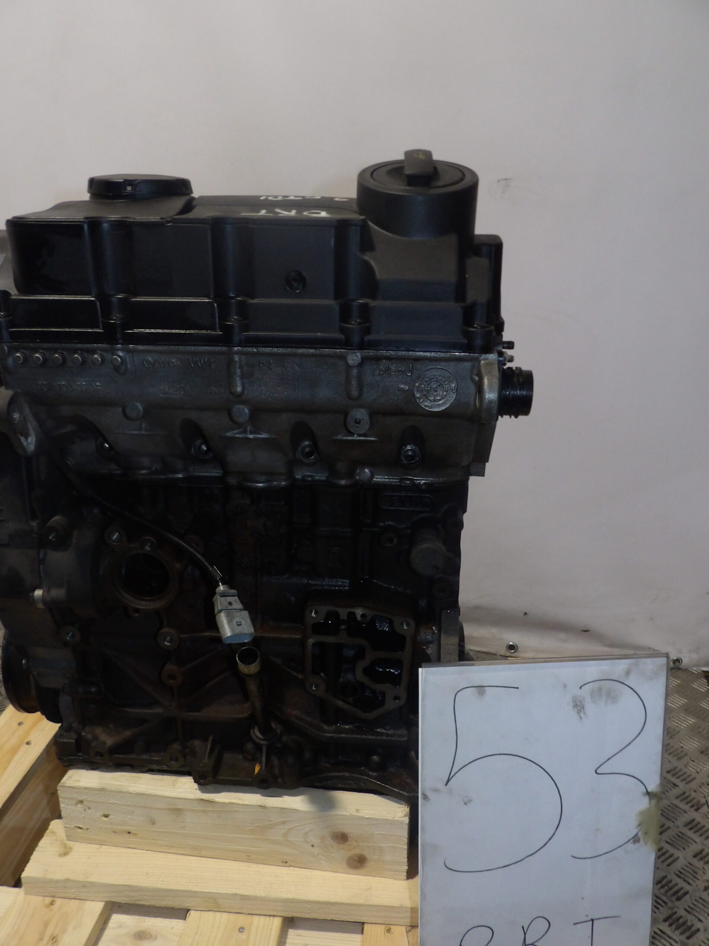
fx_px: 765
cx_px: 339
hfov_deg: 49.7
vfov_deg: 63.1
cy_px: 549
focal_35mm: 28
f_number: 3.2
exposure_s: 1/60
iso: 200
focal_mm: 4.3
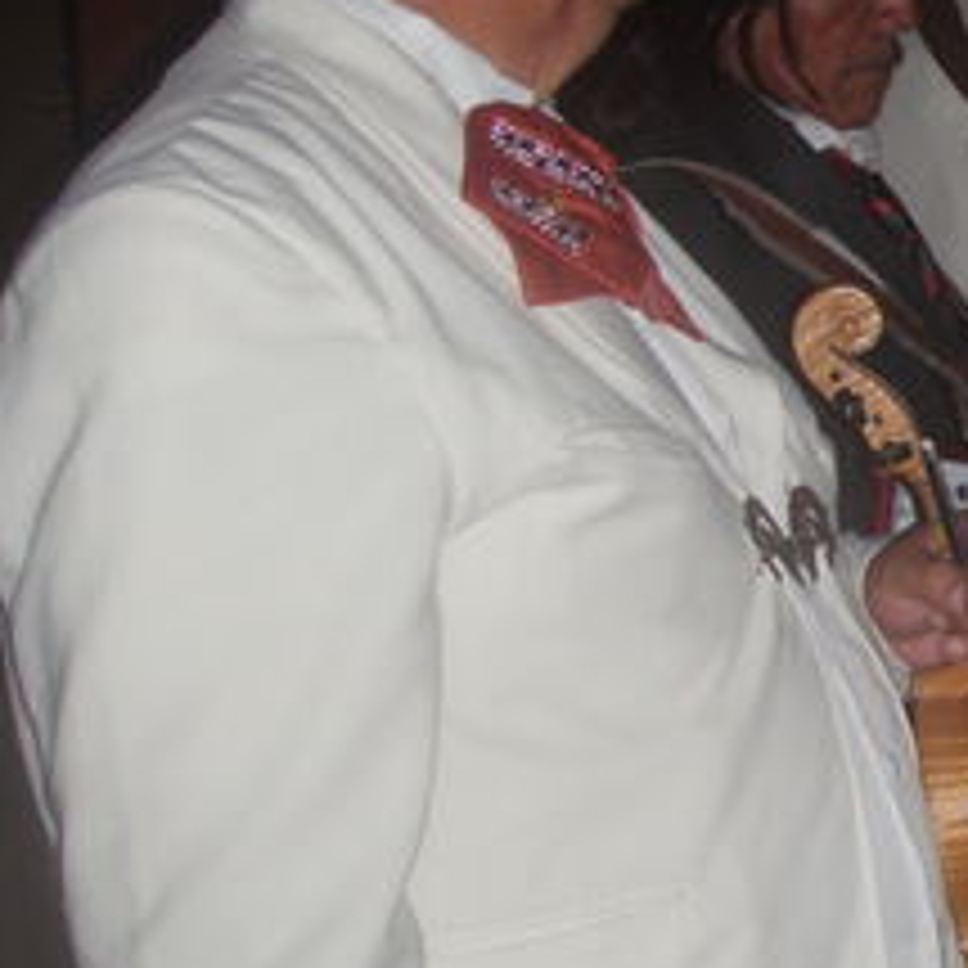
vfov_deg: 17.4
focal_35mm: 100
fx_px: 3164
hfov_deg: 16.2
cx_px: 1355
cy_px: 414
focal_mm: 6.7
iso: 100
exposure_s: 1/30
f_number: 3.5
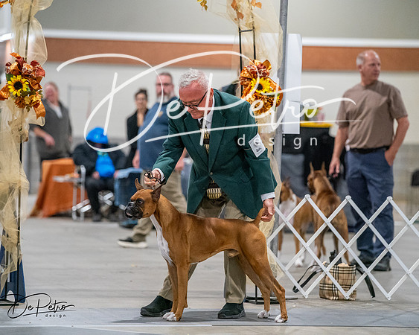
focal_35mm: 202
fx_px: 2499
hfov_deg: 9.6
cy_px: 168
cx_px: 210
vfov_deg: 7.7
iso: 6400
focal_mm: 179
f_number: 3.5
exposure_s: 1/250
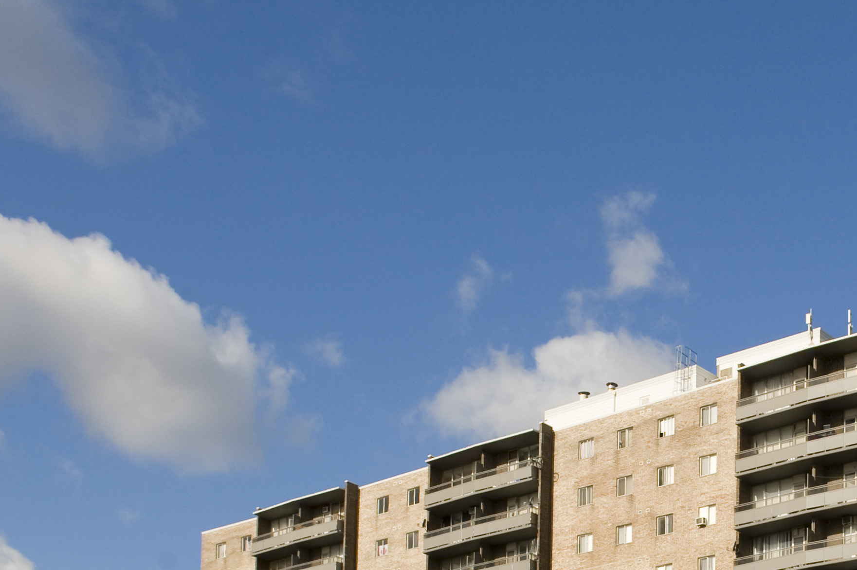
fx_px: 1380
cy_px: 618
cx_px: 783
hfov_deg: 32.6
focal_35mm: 58
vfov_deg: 22.1
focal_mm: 24
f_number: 7.1
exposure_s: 1/1250
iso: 400
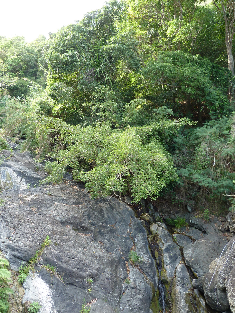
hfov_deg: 54.9
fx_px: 226
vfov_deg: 69.4
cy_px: 156
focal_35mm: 25
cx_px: 118
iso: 80
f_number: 3.3
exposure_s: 1/30
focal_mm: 4.1
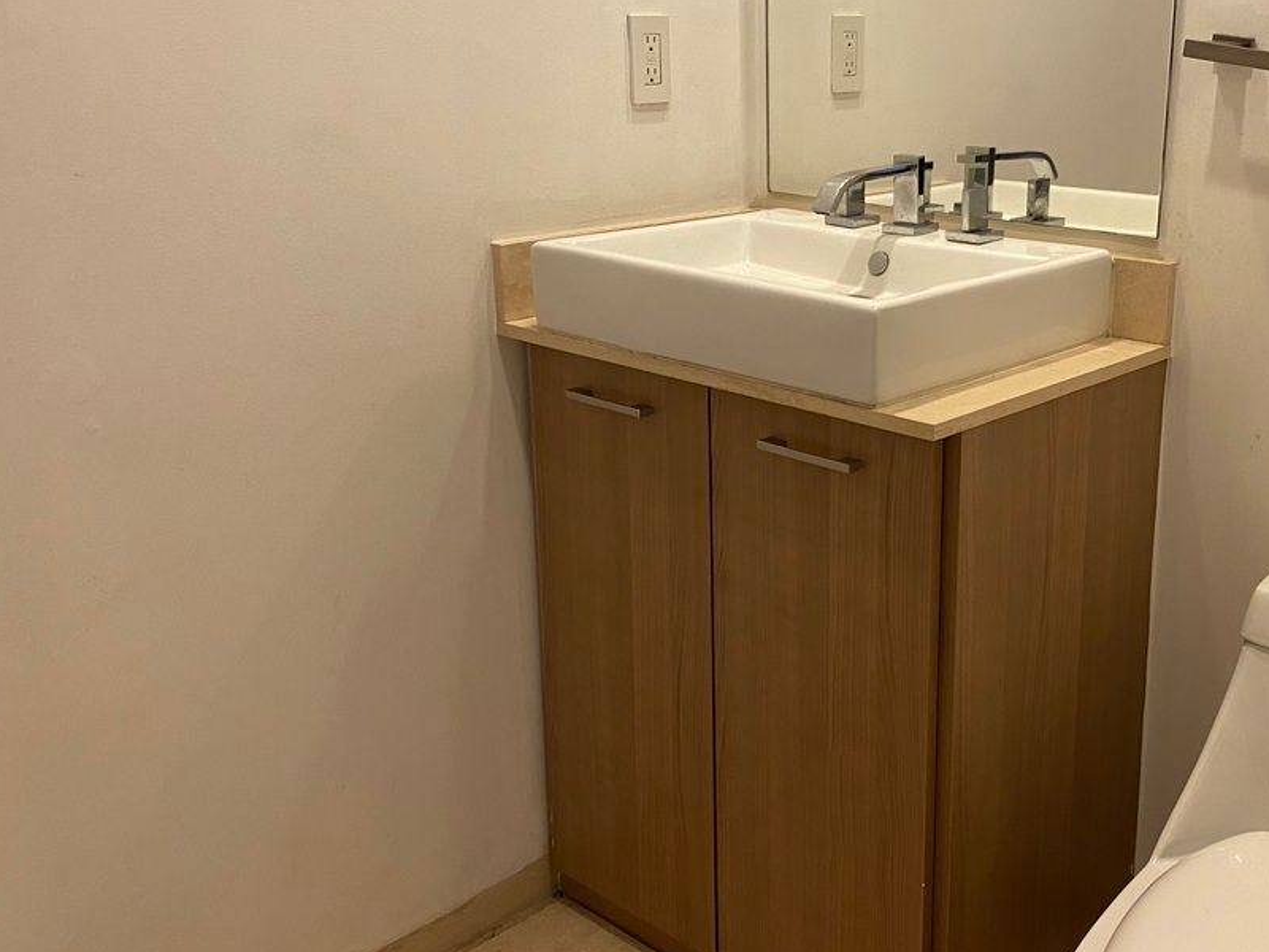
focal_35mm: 39
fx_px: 1430
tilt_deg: -18.5
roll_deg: -0.8
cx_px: 857
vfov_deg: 36.7
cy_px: 403
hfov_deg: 47.0
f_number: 1.8
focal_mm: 4.25
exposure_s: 1/60
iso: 200
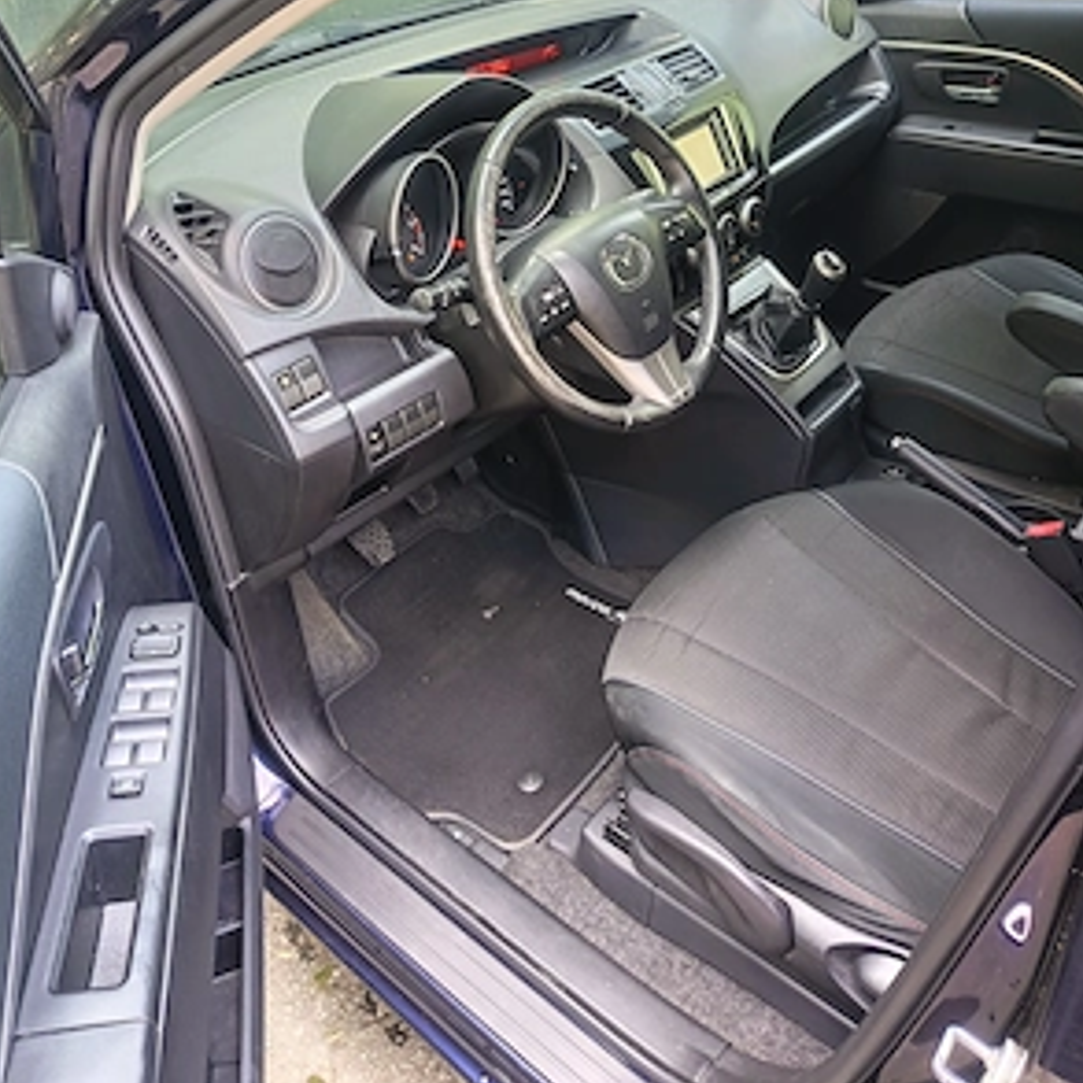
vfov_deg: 54.6
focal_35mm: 29
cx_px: 532
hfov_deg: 55.6
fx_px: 1026
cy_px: 373
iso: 684
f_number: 1.75
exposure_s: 1/50
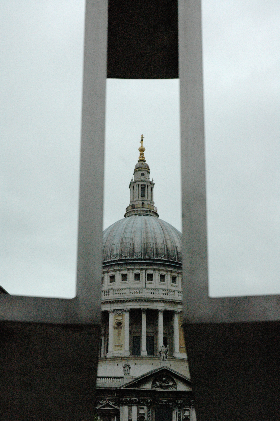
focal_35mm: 72
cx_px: 140
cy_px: 210
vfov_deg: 28.1
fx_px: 841
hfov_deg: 18.9
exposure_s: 1/5000
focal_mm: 48
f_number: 7.1
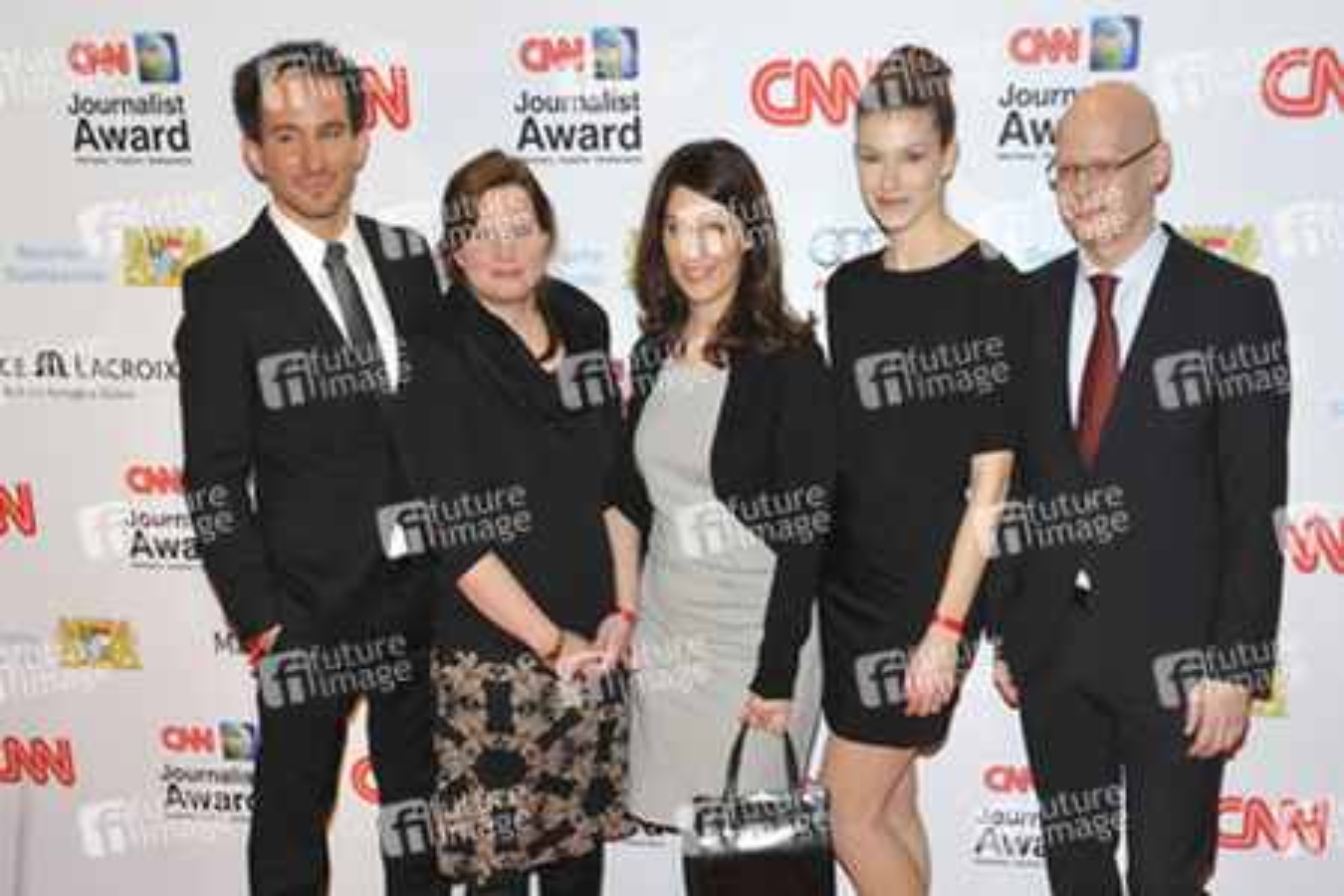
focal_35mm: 35
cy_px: 448
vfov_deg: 37.9
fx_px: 1307
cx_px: 672
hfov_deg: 54.4
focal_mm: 35
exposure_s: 1/250
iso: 640
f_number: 6.3
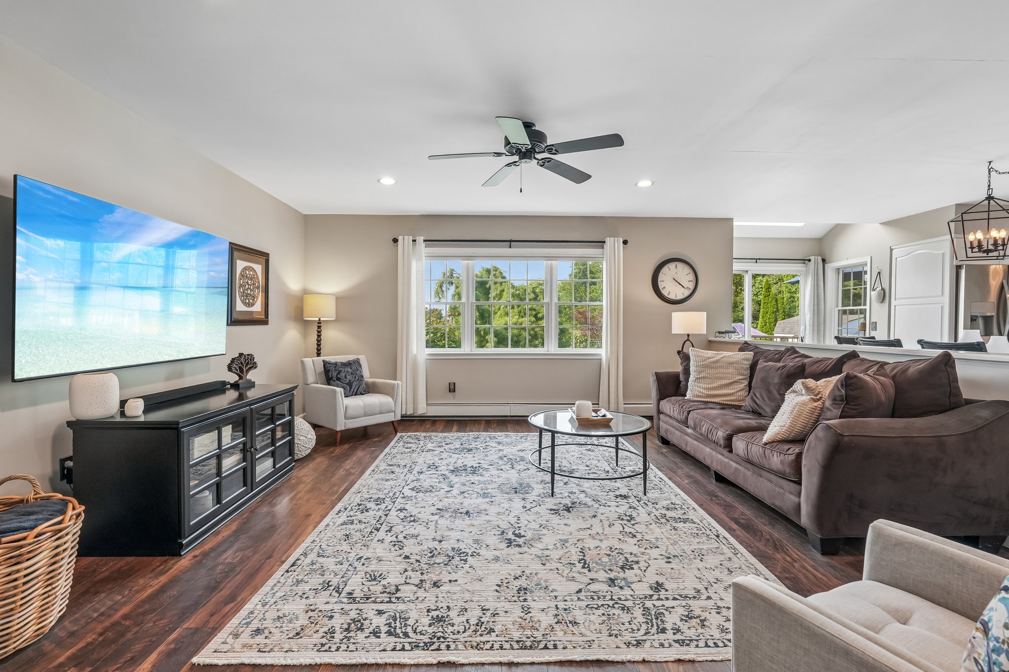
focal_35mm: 16
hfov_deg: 96.7
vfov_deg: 73.7
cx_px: 504
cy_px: 336
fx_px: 448
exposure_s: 1/30
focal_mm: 16
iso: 100
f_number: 8
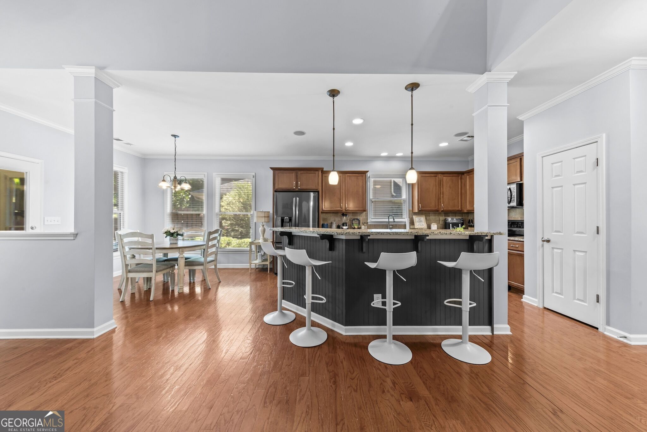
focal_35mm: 12
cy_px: 216
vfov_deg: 90.1
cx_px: 324
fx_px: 216
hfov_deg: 112.6
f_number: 11
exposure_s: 1/2
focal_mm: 12
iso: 200
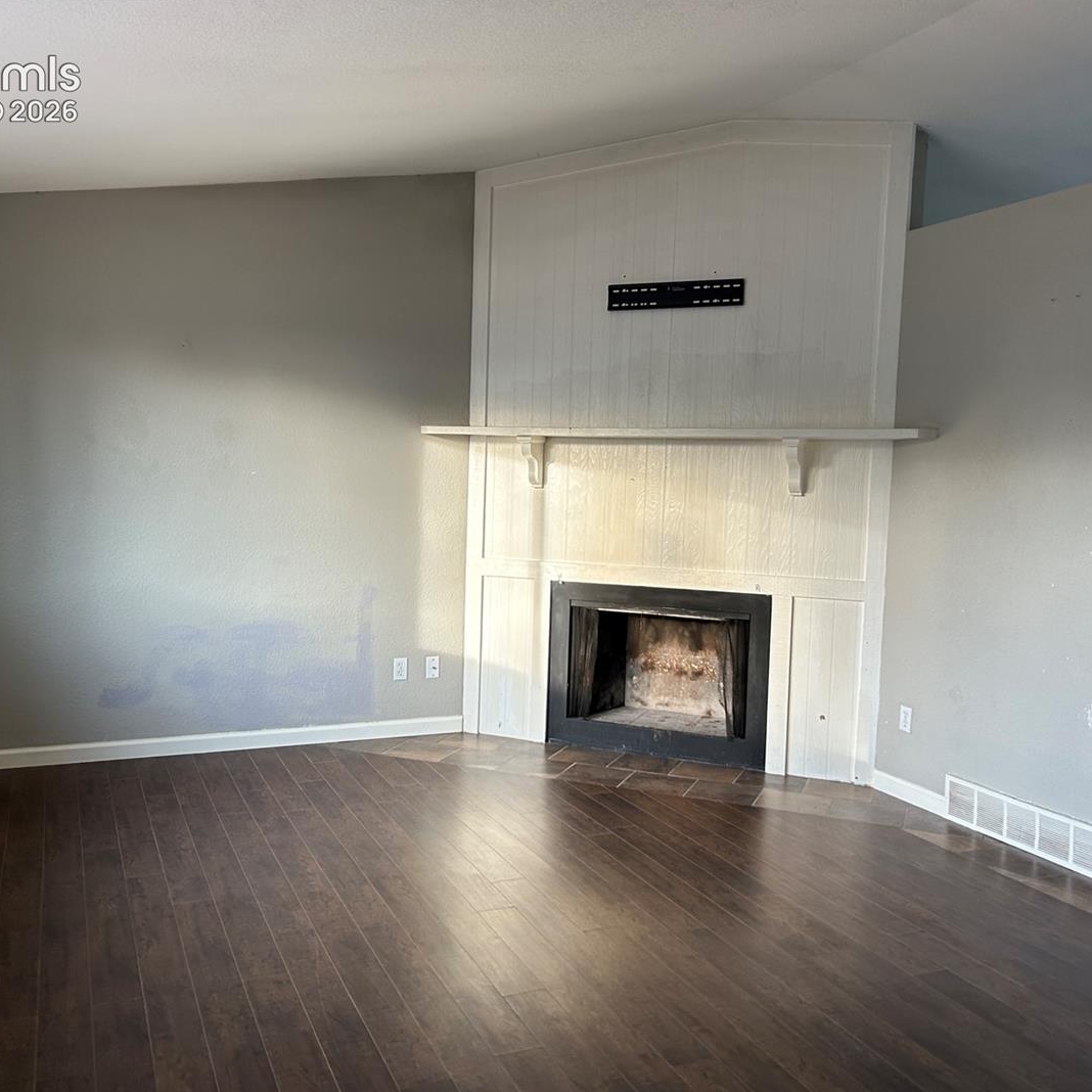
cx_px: 536
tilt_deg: -4.6
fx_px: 1106
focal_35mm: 31
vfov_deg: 52.5
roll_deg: -1.2
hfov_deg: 52.5
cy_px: 547
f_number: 1.5
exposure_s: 1/121
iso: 100
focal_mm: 5.7
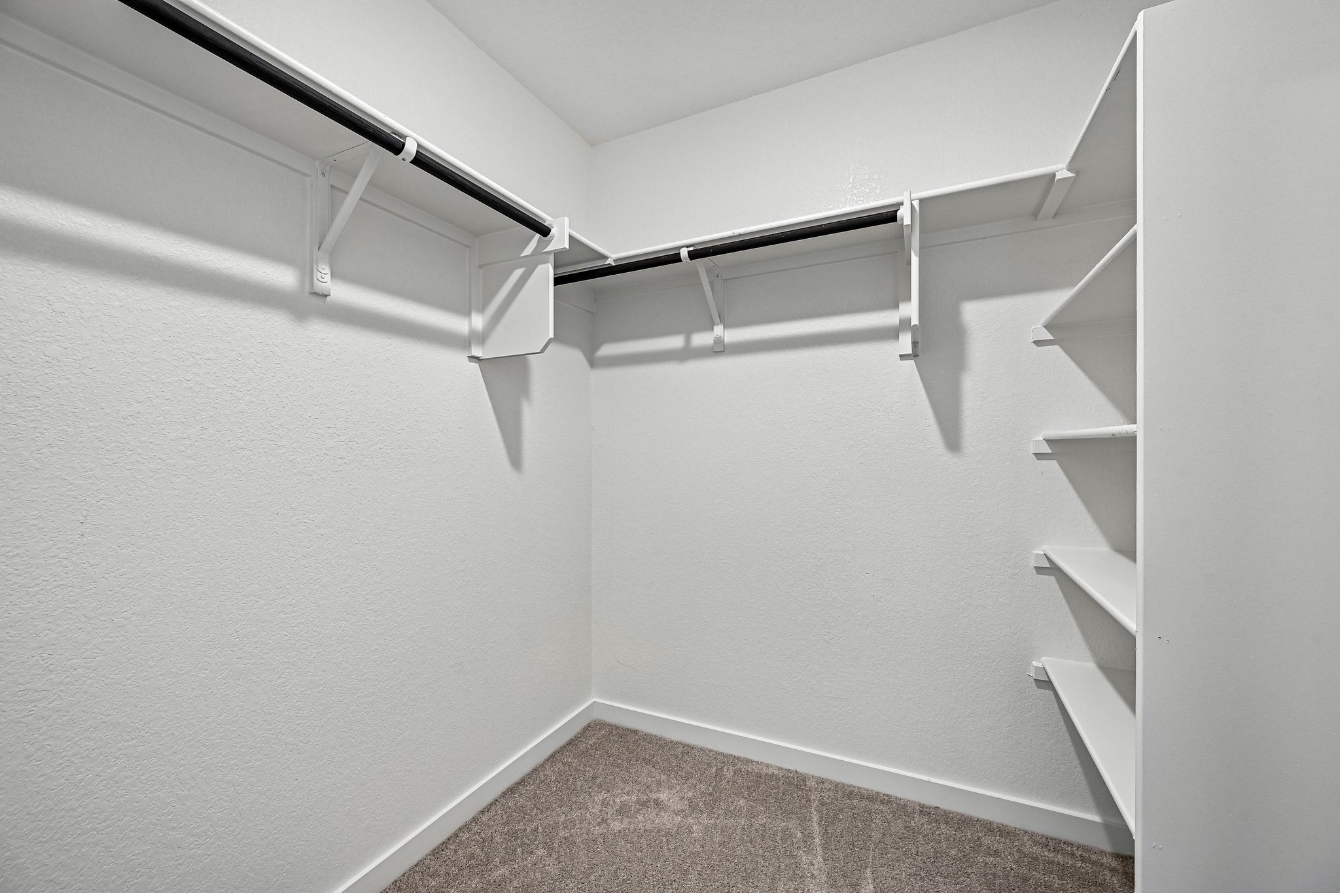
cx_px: 670
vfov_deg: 81.2
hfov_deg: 104.3
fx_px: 521
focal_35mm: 14
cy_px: 446
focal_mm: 14
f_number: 8
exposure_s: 1/15
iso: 400
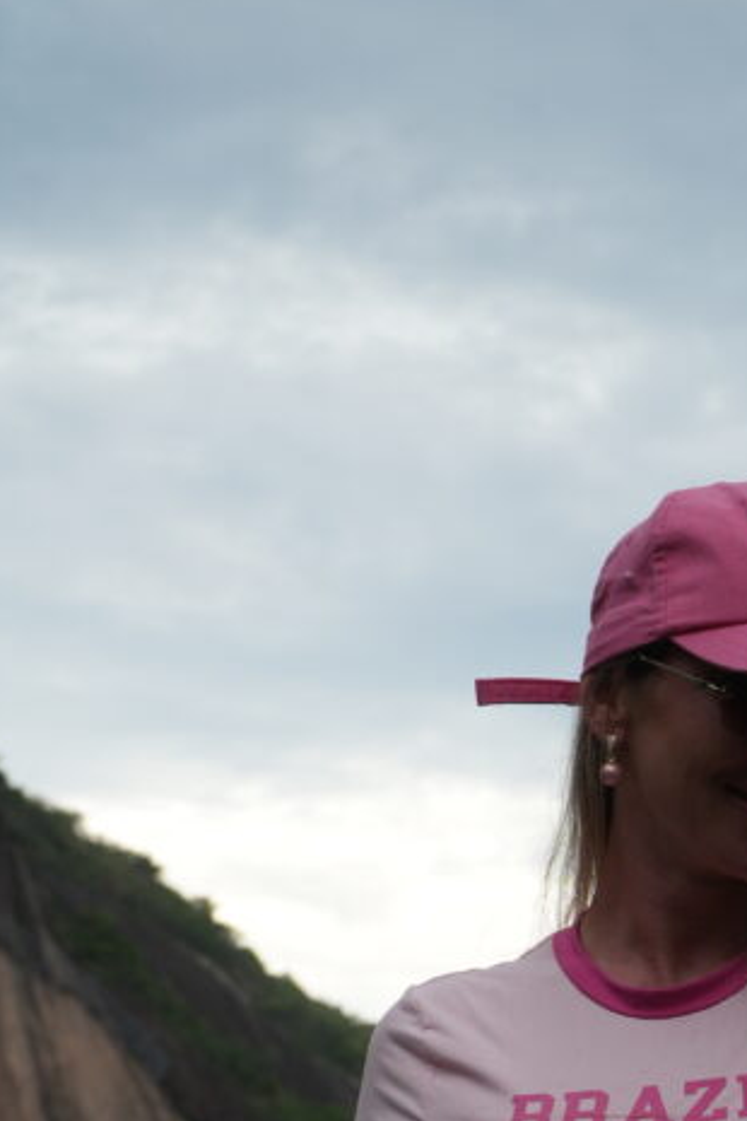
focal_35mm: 99
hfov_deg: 13.7
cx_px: 719
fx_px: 3081
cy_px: 1087
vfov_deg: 20.1
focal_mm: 30
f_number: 4.5
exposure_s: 1/160
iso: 100
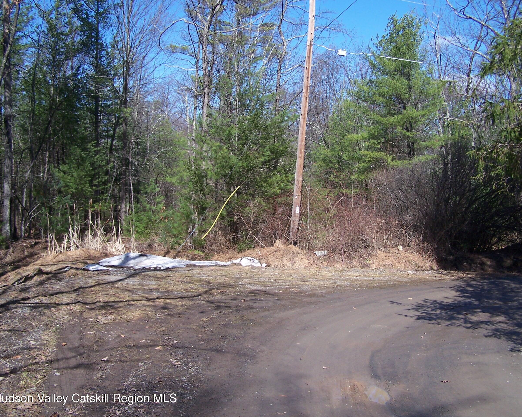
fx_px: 618
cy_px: 206
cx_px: 273
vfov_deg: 37.3
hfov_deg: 45.8
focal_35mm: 40
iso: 80
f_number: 2.8
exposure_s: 1/800
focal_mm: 6.3
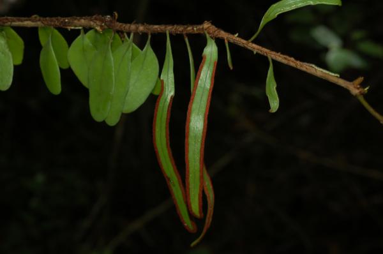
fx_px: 956
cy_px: 127
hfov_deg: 22.7
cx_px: 192
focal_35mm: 90
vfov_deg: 15.1
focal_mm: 60
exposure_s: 1/60
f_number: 14
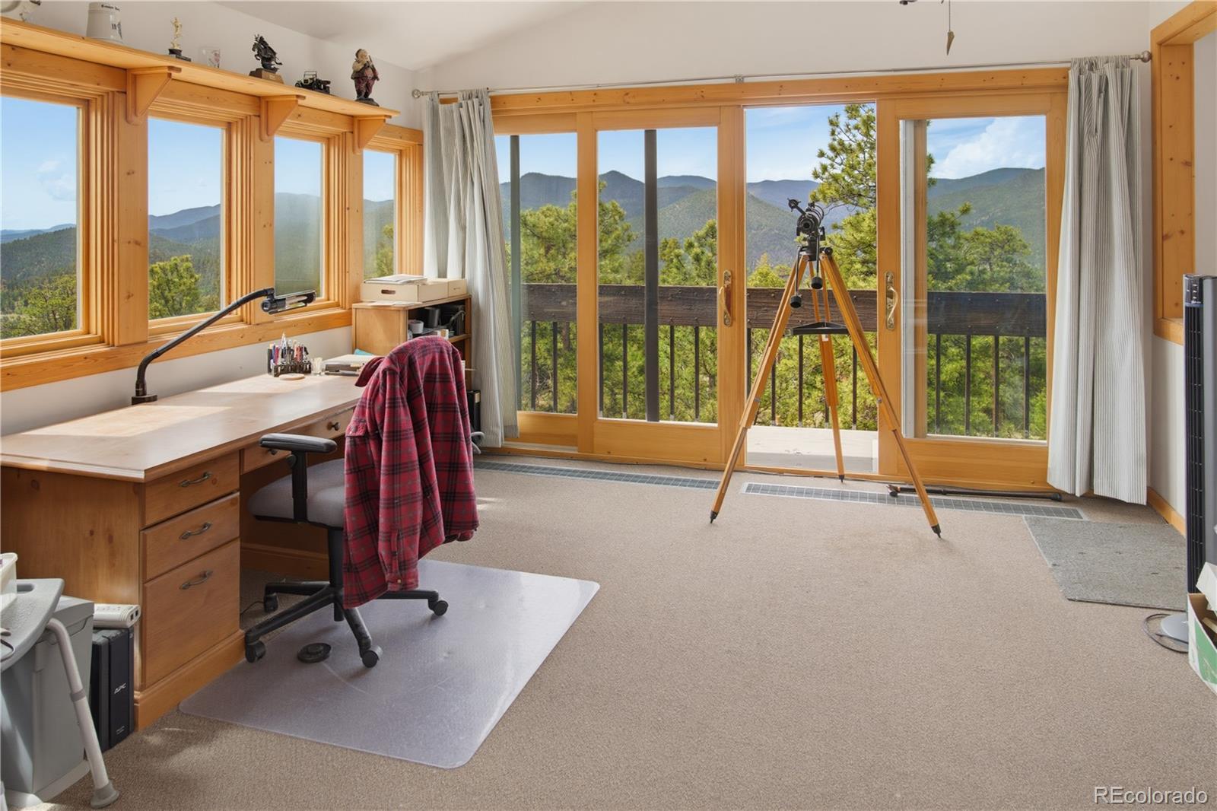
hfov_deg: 73.8
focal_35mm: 24
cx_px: 608
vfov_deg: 53.1
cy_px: 406
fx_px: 811
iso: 100
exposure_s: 1/5
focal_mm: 24
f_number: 8
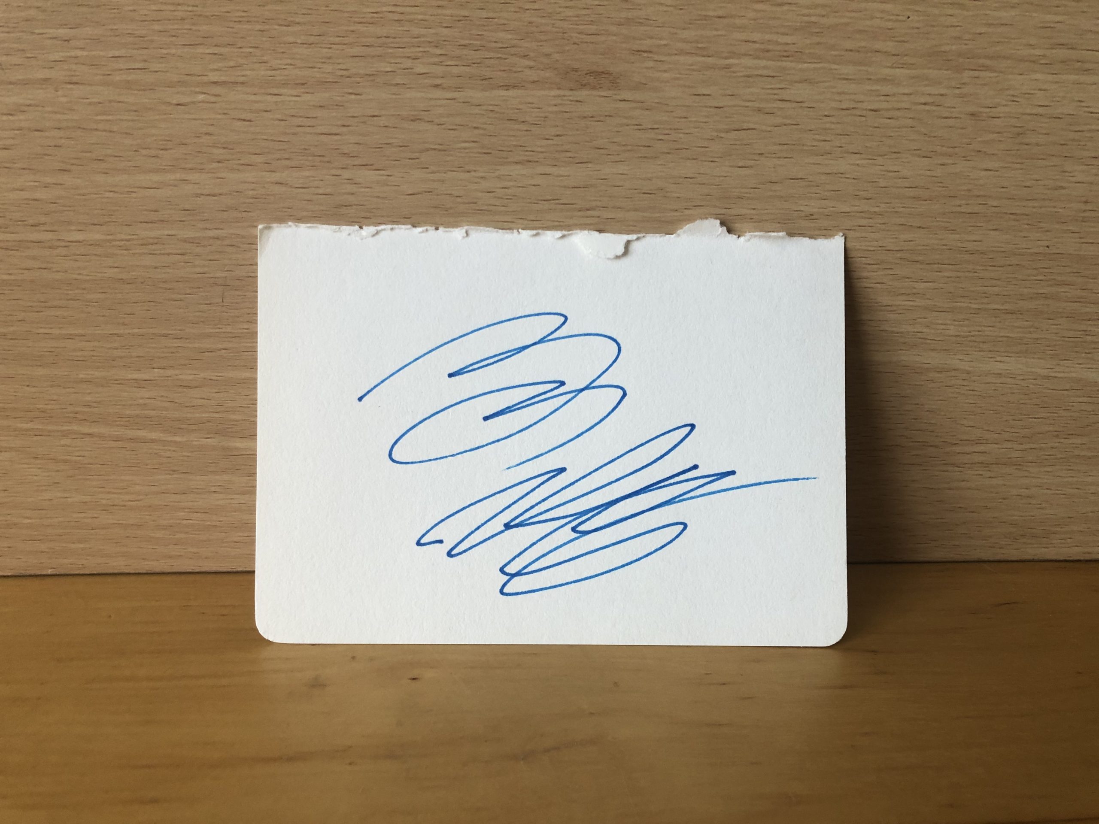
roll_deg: -1.9
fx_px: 889
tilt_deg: -21.8
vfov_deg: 49.7
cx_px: 550
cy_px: 412
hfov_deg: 63.4
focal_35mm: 28
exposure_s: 1/17
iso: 40
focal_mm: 3.99
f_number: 1.8
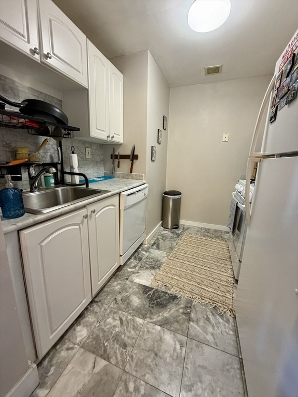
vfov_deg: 102.1
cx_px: 149
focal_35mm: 14
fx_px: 161
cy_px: 198
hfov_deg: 85.7
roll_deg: -3.4
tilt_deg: -12.3
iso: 250
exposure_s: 1/60
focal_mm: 2.22
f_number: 2.2
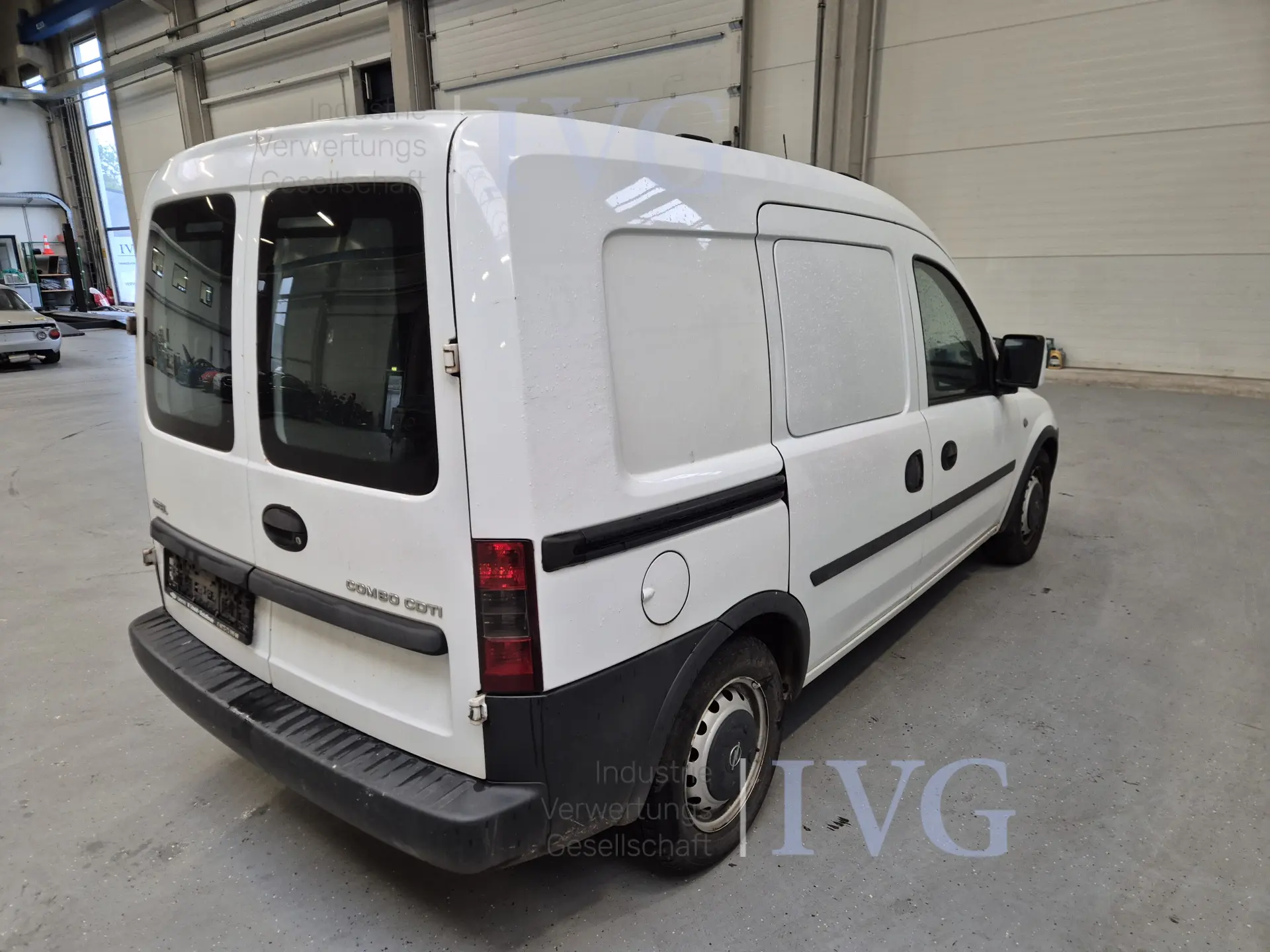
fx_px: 844
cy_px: 476
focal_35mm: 23
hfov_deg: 73.9
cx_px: 635
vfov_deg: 58.9
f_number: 1.8
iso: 320
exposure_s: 1/100
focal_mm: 5.4
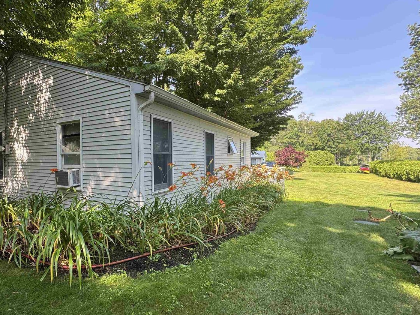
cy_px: 164
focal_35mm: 20
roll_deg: +0.1
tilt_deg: -0.5
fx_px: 243
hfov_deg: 79.1
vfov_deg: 65.9
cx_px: 140
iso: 40
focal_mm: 2.22
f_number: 2.2
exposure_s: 1/157
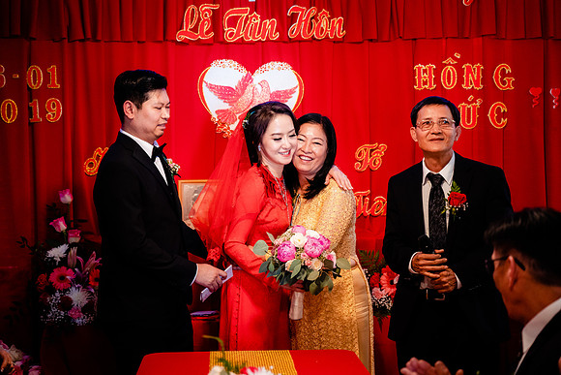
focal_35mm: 75
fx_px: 1169
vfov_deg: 18.2
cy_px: 188
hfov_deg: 27.0
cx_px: 280
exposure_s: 1/160
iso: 3200
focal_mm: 75
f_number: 2.8
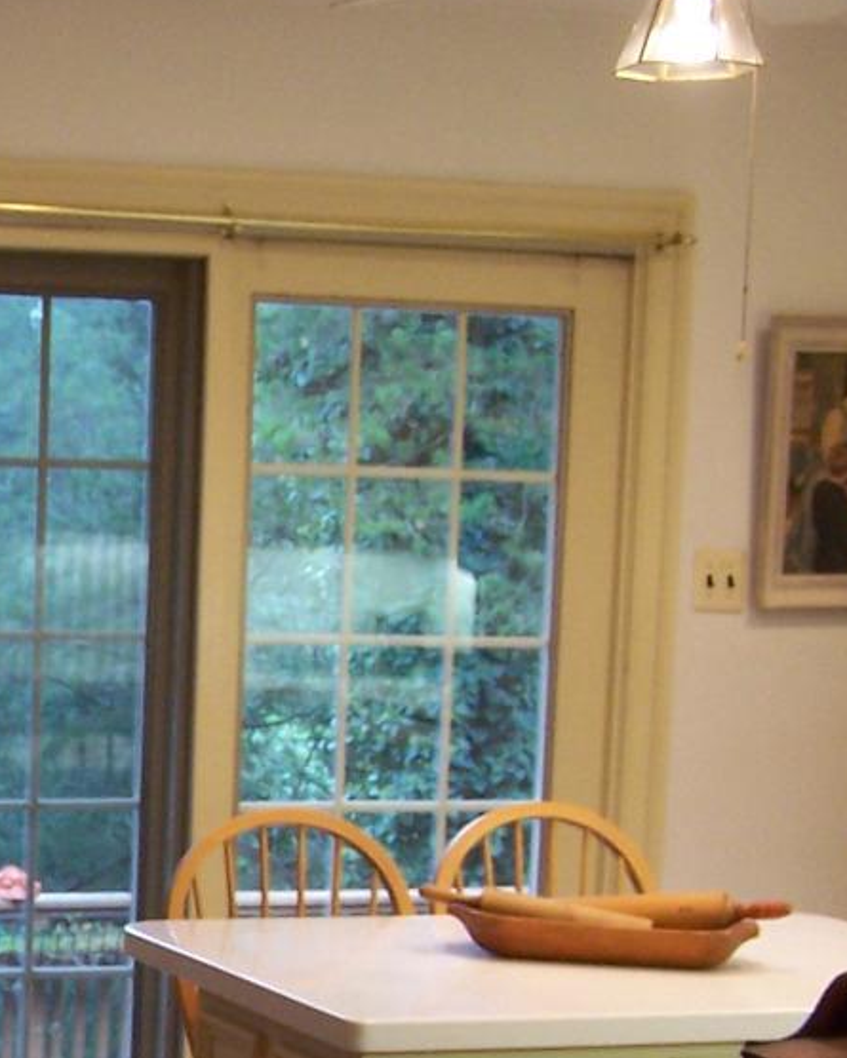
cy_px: 881
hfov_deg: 15.4
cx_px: -173
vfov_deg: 19.7
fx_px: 3007
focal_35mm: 96
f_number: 2.8
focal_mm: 6.3
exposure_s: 1/10
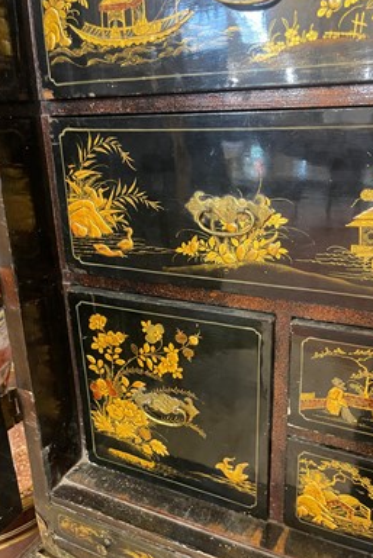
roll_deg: +1.1
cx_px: 213
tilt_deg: -17.2
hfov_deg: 47.8
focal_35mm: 27
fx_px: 419
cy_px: 286
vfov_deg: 67.4
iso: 500
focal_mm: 5.1
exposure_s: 1/33
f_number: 1.6
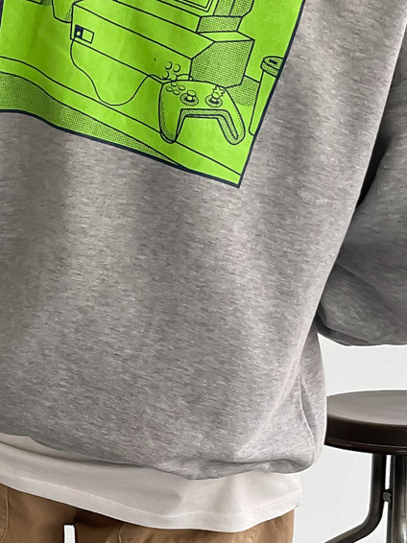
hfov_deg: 17.4
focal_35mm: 82
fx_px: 1286
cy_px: 492
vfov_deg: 23.2
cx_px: -45
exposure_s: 1/120
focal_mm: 3
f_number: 1.8
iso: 50
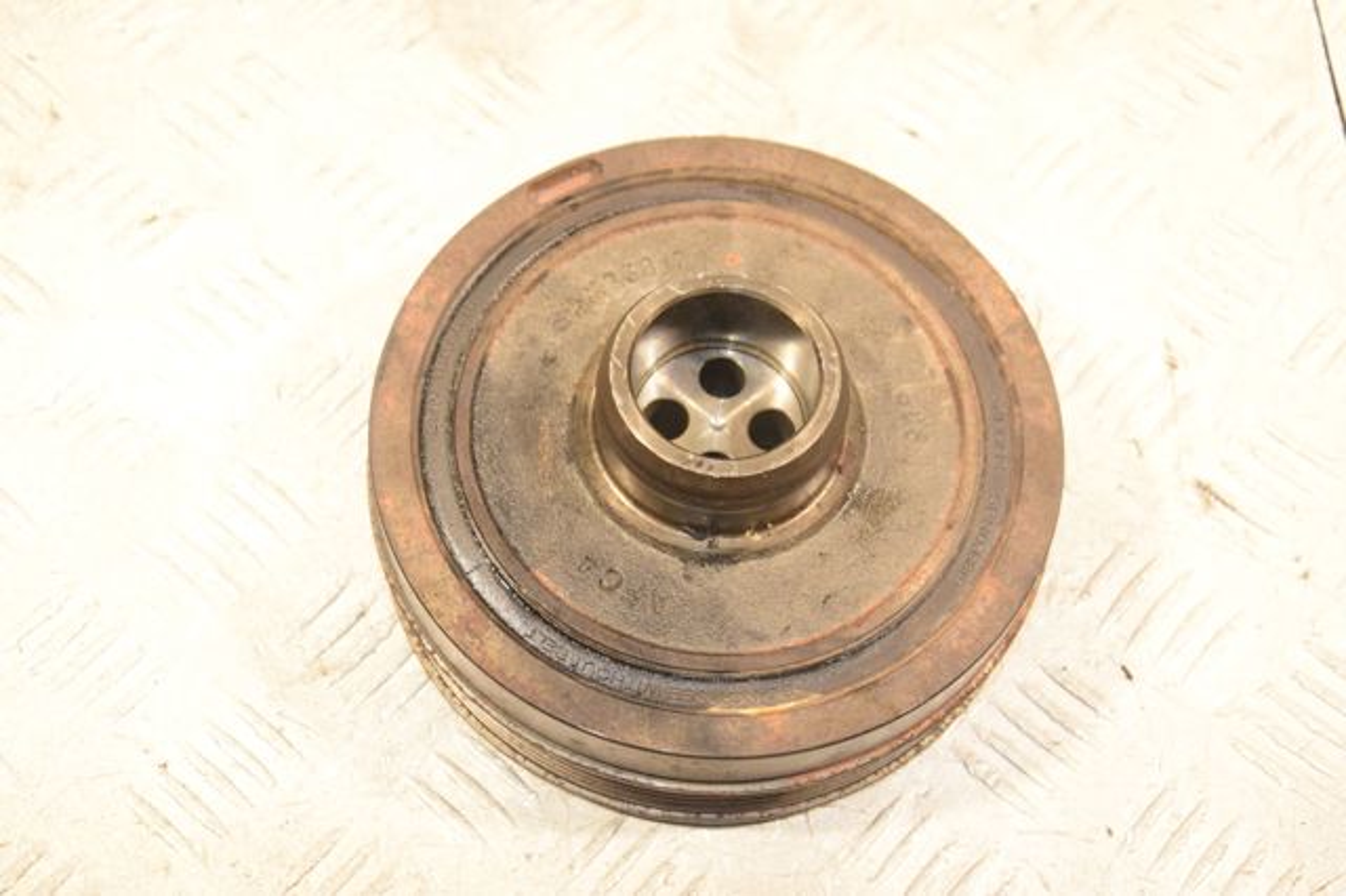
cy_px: 448
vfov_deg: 23.8
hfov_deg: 35.1
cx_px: 673
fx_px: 2130
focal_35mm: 57
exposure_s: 1/125
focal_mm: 38
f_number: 5.6
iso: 1600
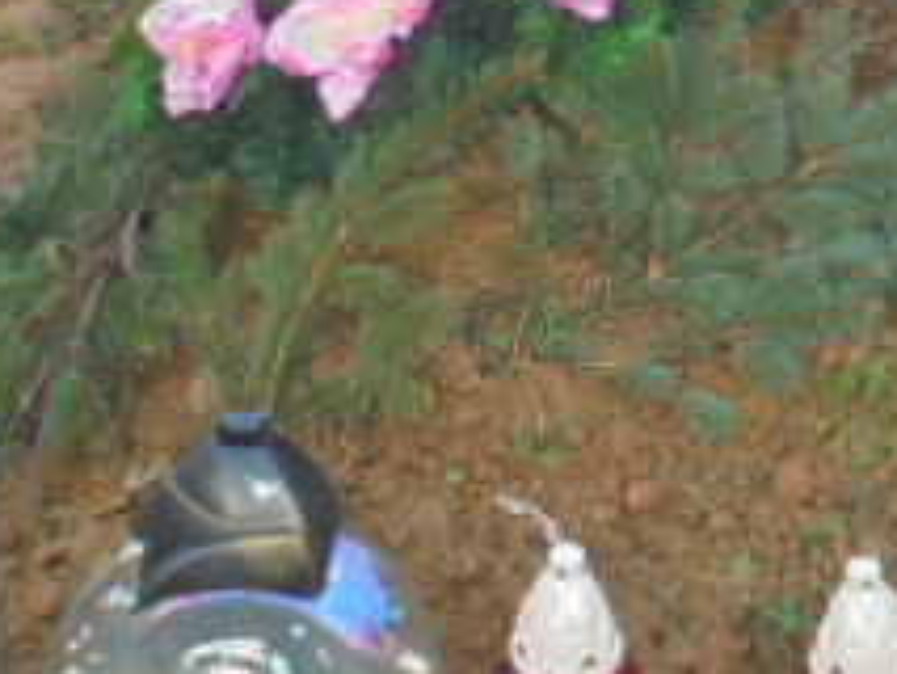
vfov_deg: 12.5
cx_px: 649
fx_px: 2956
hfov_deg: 17.2
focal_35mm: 114
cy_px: -261
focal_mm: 6.9
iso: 100
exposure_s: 1/125
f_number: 4.2
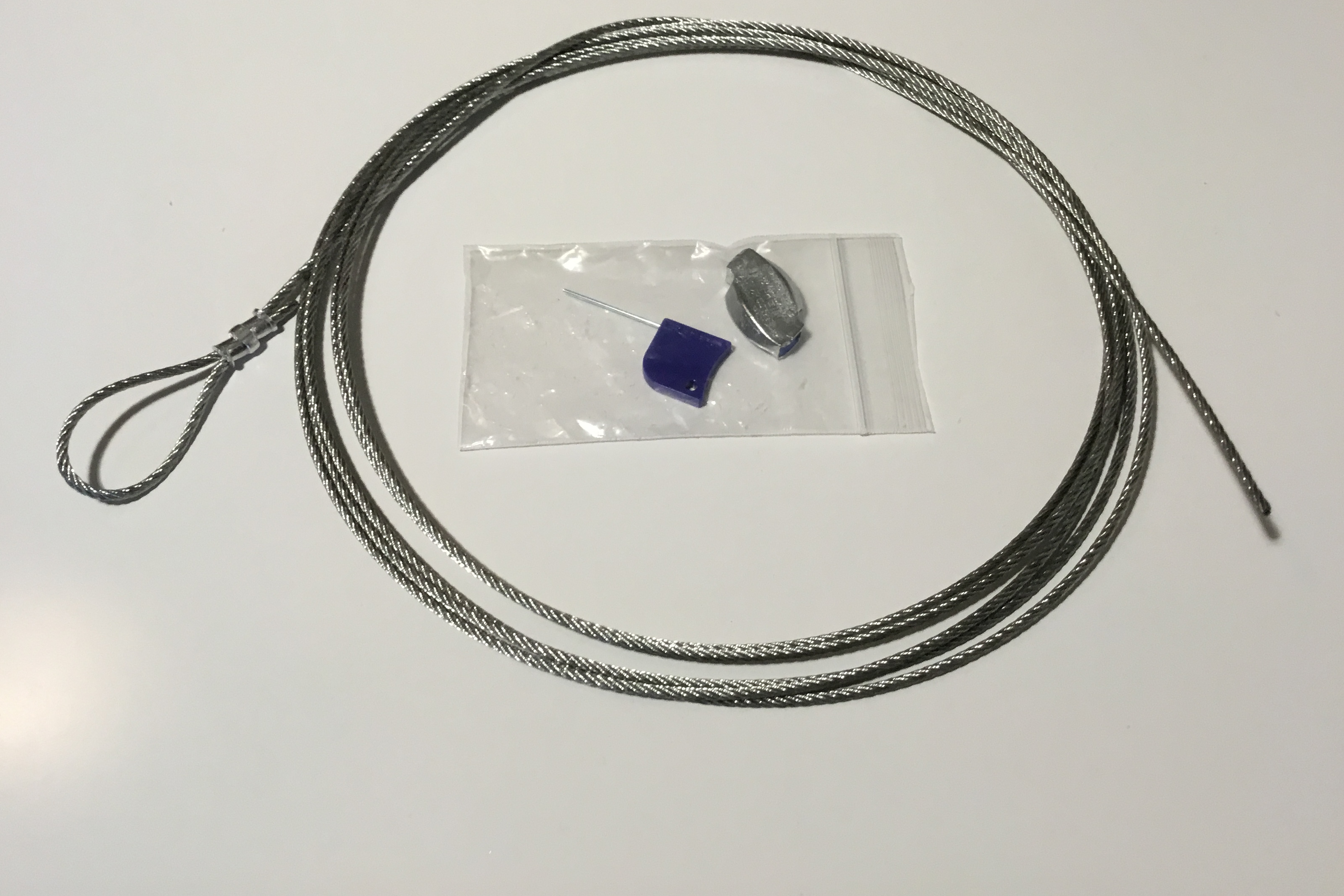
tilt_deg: -61.0
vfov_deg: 39.9
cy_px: 387
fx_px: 1232
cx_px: 673
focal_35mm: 33
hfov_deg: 57.2
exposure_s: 1/30
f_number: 2.4
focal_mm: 3.3
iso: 64
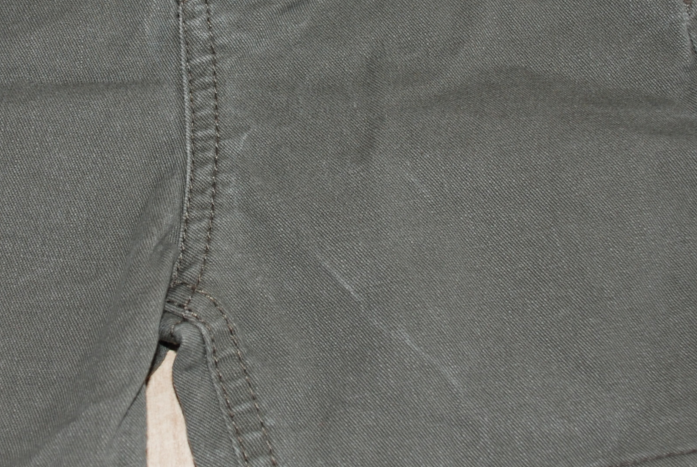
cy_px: 101
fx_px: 1687
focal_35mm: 87
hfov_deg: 23.2
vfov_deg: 15.7
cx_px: 217
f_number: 4
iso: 200
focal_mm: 24
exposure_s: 1/60
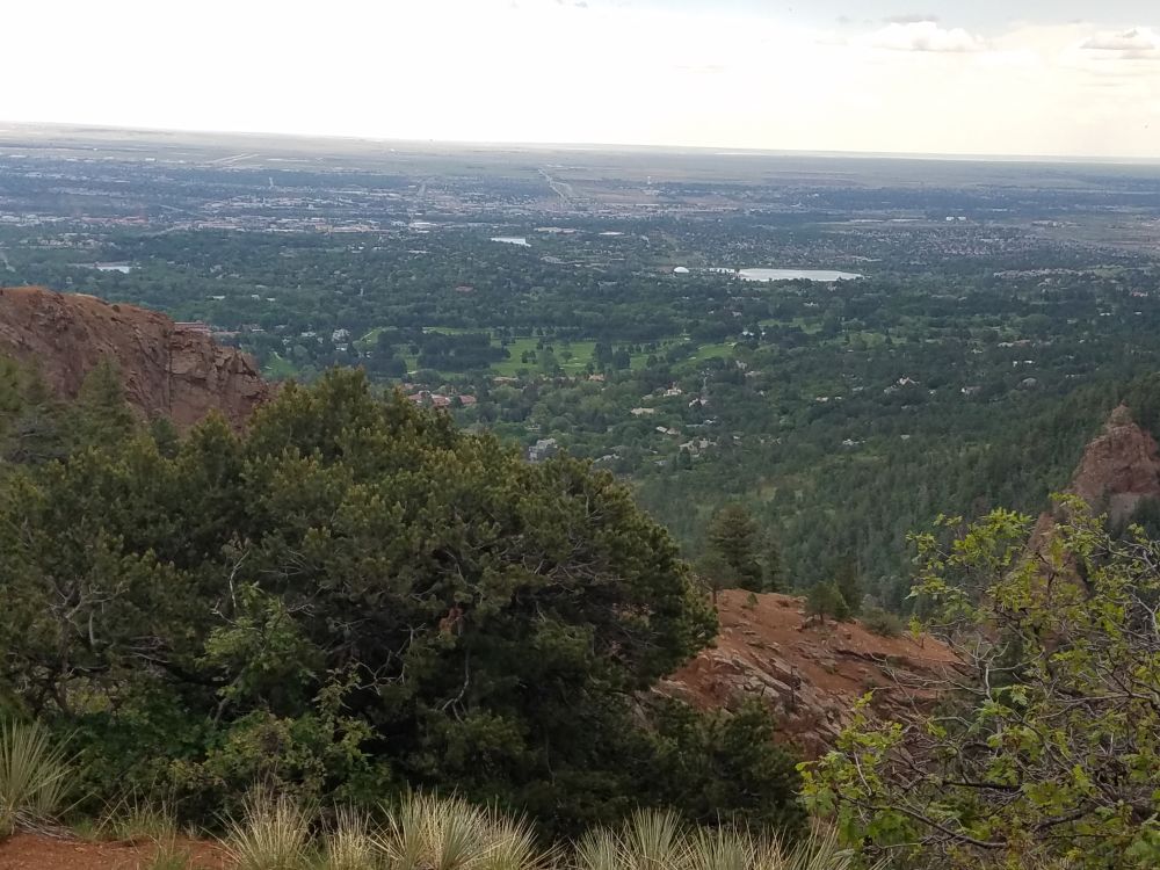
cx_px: 580
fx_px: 871
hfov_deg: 67.3
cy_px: 435
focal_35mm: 26
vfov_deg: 53.1
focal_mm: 4.2
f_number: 1.7
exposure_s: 1/908
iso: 50
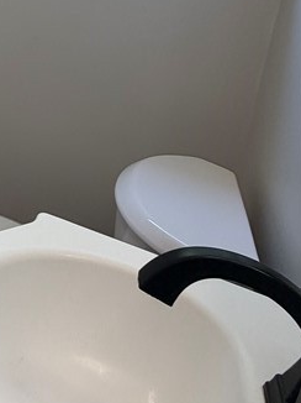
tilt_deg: -10.6
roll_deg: -4.4
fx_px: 511
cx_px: -167
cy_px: -14
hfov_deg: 24.4
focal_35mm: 44
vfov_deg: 37.6
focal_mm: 2.22
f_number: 2.2
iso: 100
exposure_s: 1/120
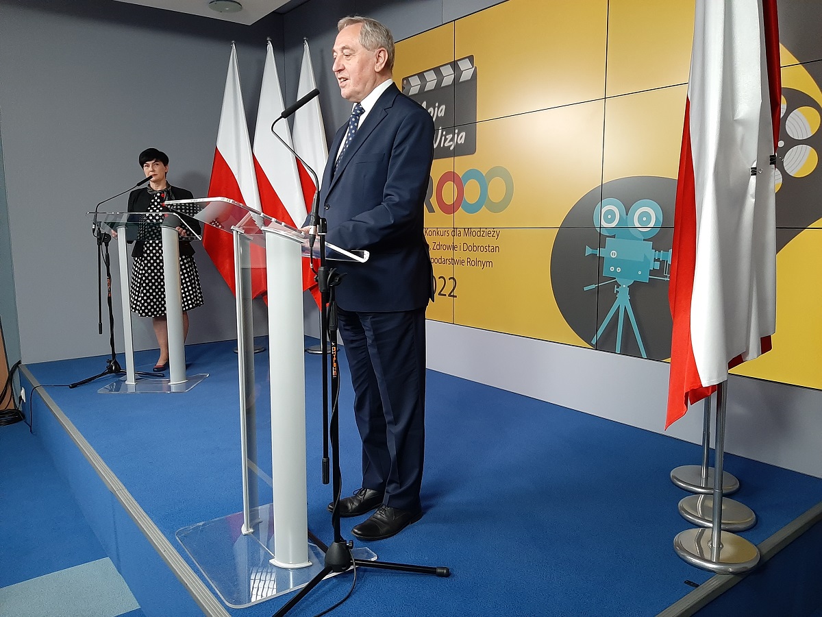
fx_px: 617
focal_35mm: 26
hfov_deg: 67.3
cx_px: 411
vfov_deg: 53.1
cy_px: 308
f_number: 1.7
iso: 160
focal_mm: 3.93
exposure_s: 1/50
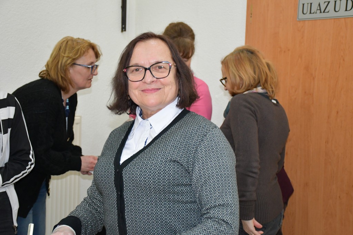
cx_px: 176
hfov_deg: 35.0
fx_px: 559
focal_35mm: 57
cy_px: 118
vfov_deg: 23.8
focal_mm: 38
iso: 2800
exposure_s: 1/60
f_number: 4.2
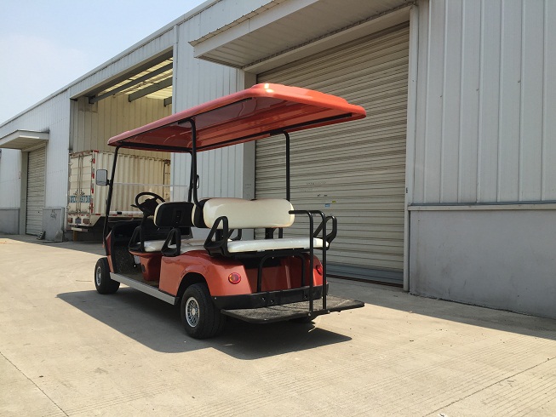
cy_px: 208
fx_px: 466
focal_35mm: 29
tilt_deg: +0.1
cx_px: 278
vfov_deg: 48.2
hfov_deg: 61.7
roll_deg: -2.2
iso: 32
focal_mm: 4.15
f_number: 2.2
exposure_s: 1/1647
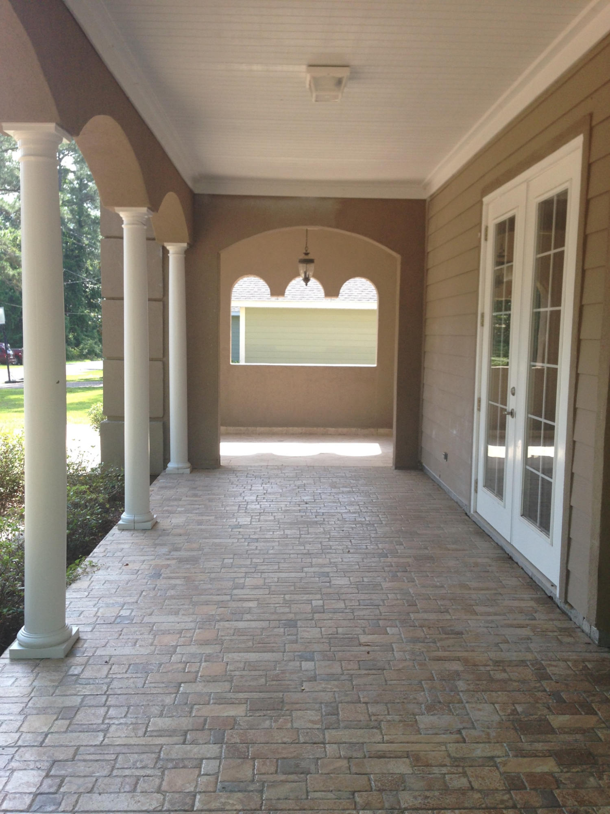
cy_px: 407
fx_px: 775
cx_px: 305
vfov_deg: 55.4
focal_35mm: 33
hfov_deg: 42.9
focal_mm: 4.12
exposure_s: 1/293
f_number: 2.4
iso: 50
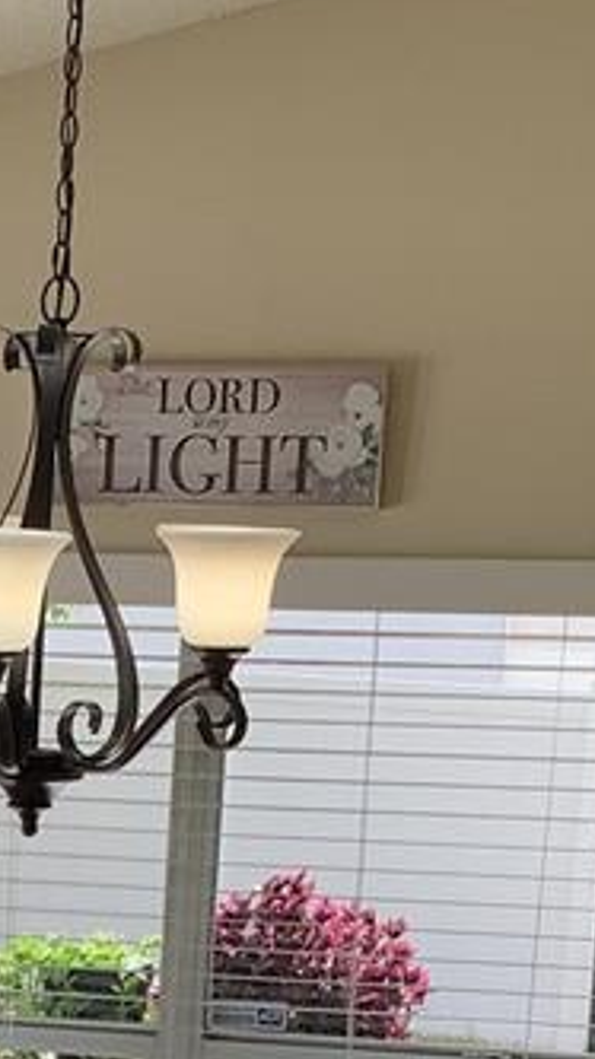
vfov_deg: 19.7
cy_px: 1139
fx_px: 2921
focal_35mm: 104
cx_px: -283
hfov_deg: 11.2
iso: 25
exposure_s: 1/141
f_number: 2.4
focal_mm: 3.3
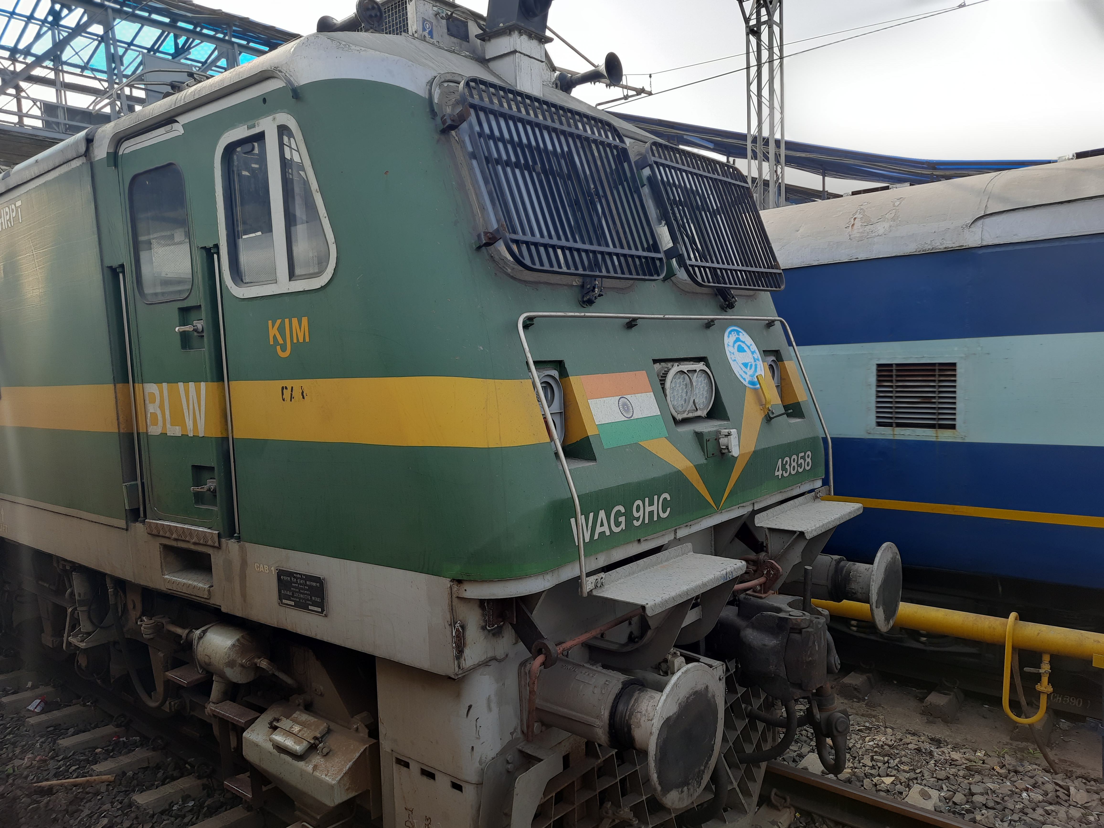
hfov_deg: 71.6
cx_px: 552
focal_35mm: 24
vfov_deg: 56.8
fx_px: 765
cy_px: 414
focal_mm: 5.23
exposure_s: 1/134
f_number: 1.8
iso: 20
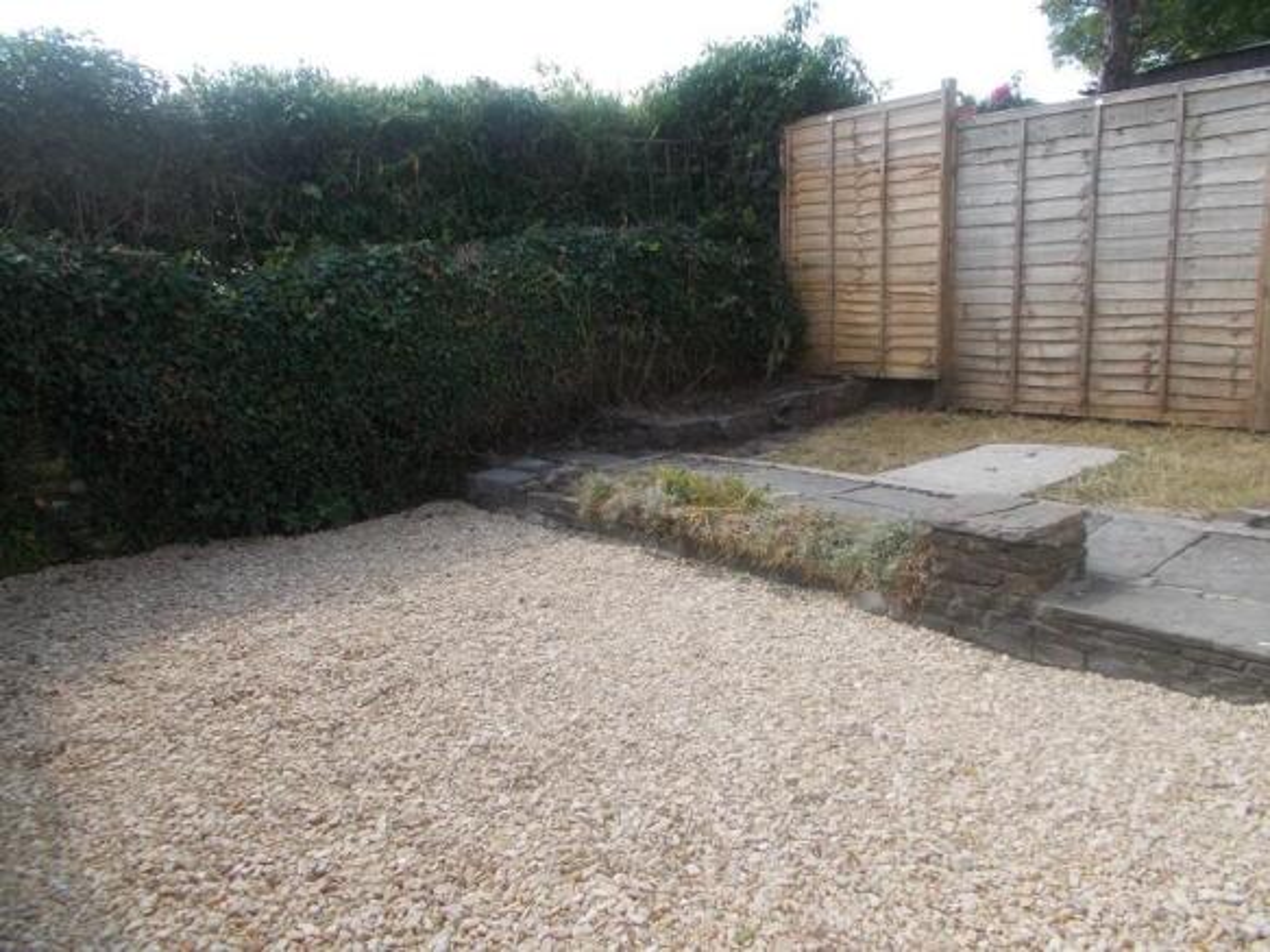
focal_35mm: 26
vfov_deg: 53.0
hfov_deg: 67.3
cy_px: 476
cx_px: 635
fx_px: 954
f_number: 3.2
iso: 80
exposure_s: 1/320
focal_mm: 4.6
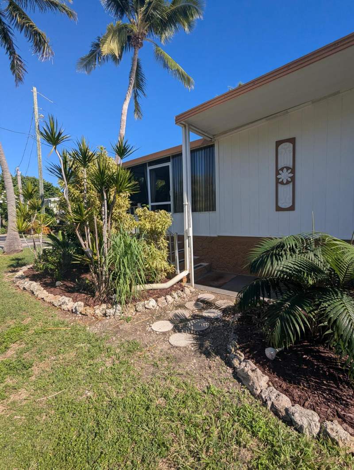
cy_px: 235
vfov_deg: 94.4
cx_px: 177
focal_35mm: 16
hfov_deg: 78.3
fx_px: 218
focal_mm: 2.35
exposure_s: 1/1610
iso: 44
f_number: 2.2
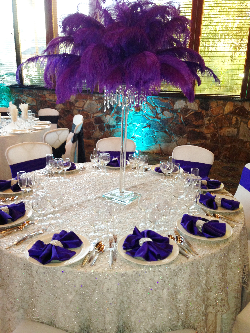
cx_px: 125
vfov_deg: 55.4
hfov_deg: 42.9
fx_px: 318
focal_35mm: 33
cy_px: 166
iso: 200
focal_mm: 4.13
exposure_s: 1/20
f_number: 2.4
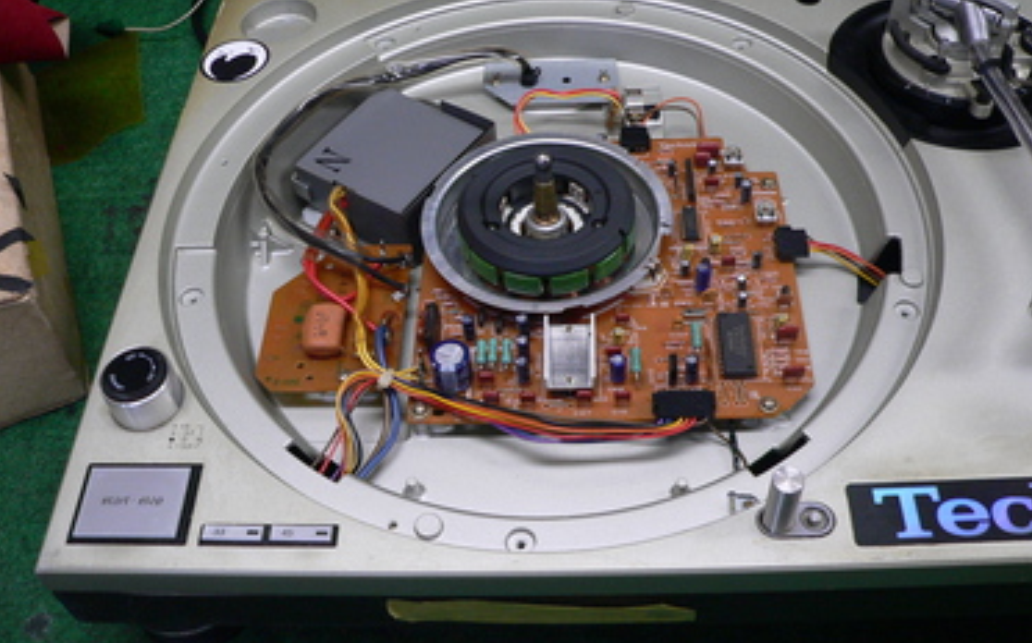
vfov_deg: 32.7
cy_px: 292
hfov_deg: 50.4
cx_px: 524
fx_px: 1096
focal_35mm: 39
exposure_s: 1/40
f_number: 2.8
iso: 200
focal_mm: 6
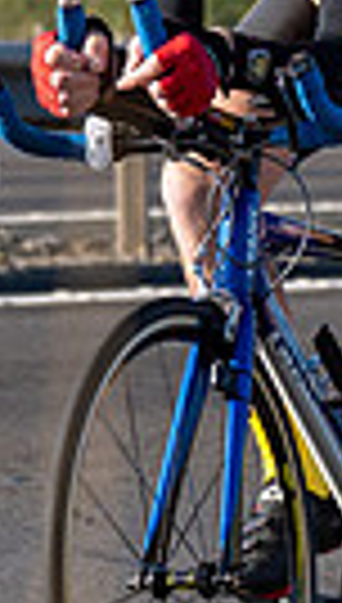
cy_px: -271
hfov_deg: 2.6
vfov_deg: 4.5
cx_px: 256
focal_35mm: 475
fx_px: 7610
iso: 100
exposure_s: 1/800
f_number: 4.5
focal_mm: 72
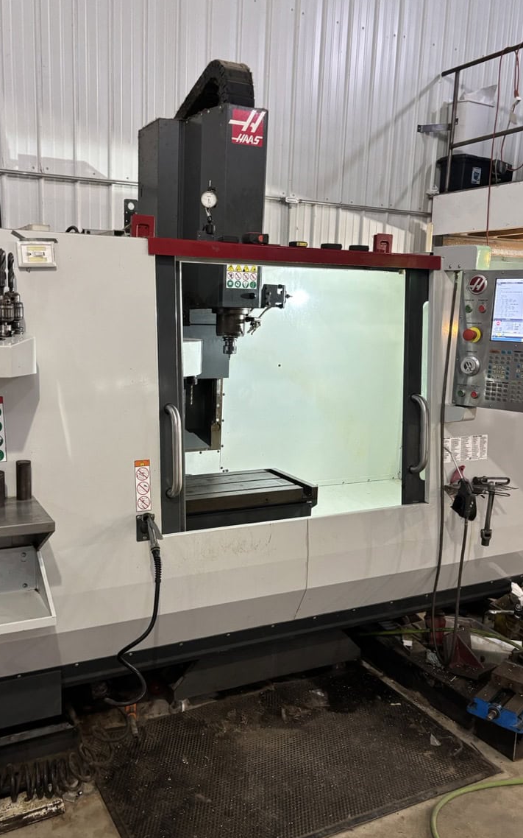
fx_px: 707
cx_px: 230
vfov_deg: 61.2
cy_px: 444
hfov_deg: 40.5
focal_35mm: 31
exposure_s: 1/60
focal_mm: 6
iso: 200
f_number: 1.6
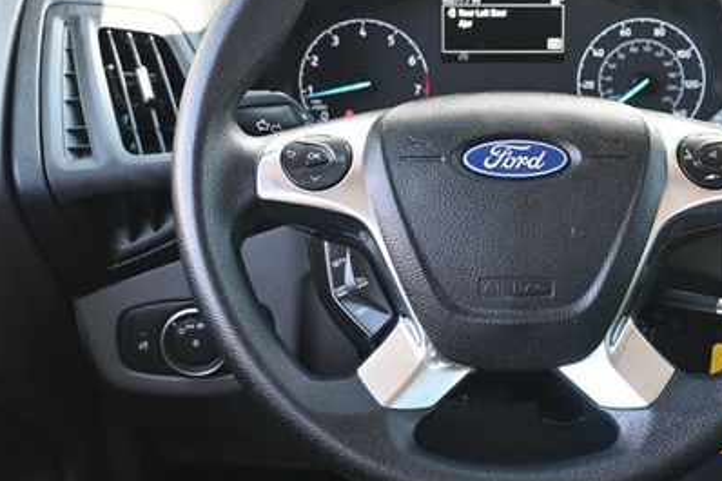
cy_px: 187
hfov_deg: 28.6
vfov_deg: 19.5
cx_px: 513
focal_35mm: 70
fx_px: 1399
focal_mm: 29
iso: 1800
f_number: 4.8
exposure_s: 1/125
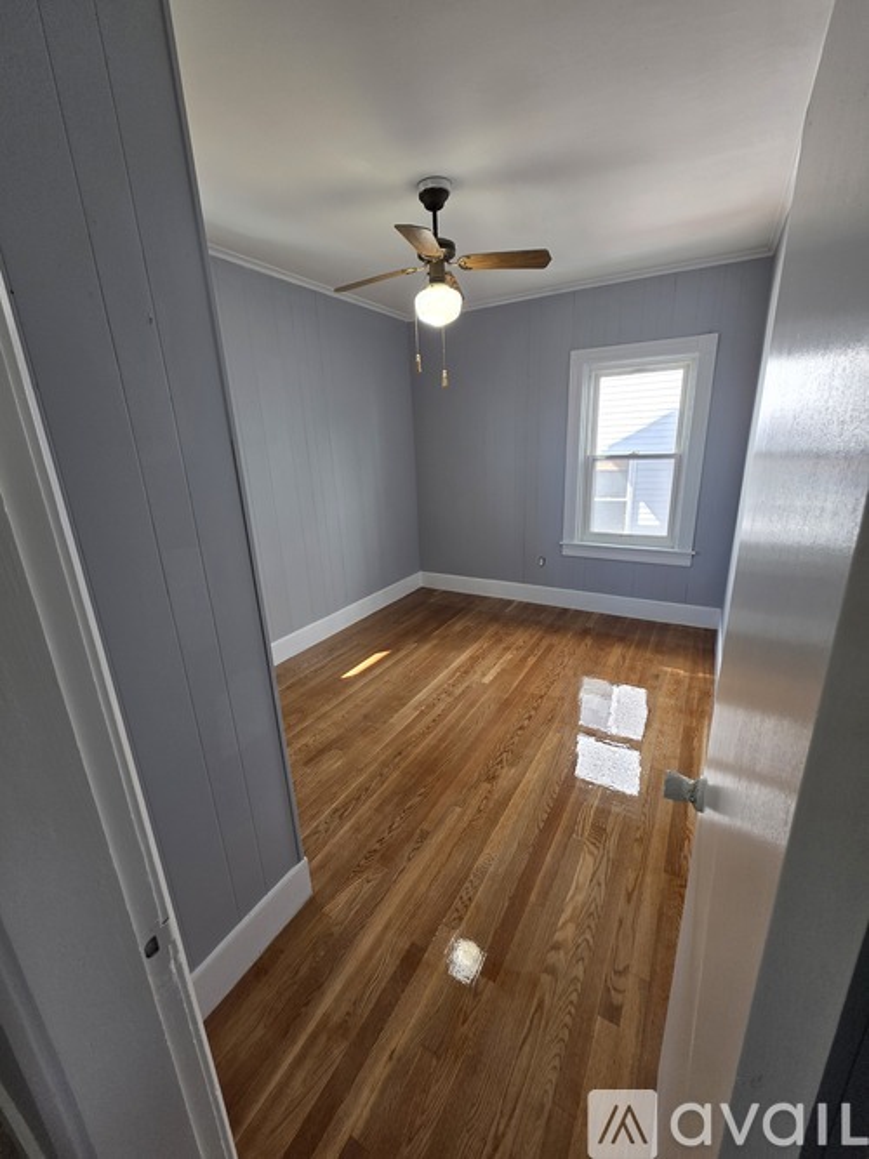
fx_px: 435
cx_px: 434
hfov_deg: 89.9
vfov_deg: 106.2
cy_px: 580
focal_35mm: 13
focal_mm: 2.2
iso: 80
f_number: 1.9
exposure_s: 1/120
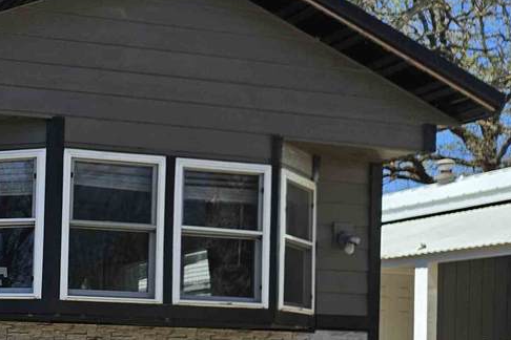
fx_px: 894
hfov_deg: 27.2
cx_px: -140
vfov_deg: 20.8
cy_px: 343
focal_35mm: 63
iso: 25
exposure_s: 1/1129
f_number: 1.8
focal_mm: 5.4
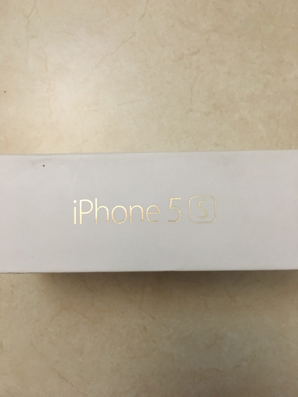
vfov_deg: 61.7
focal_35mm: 29
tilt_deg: -86.4
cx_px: 149
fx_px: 333
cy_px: 198
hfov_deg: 48.2
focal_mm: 4.15
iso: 200
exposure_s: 1/20
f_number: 2.2
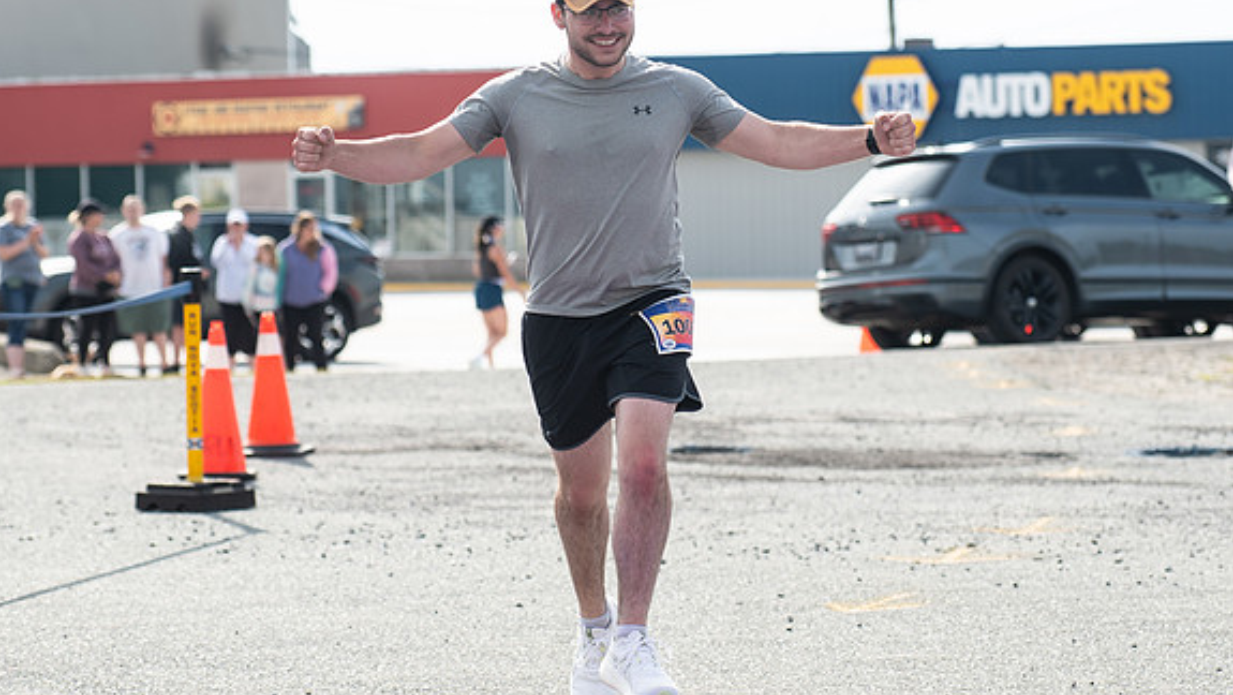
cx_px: 613
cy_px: 204
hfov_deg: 14.2
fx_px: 4939
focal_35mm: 151
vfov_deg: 8.0
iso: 250
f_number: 4.5
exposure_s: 1/1600
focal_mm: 95
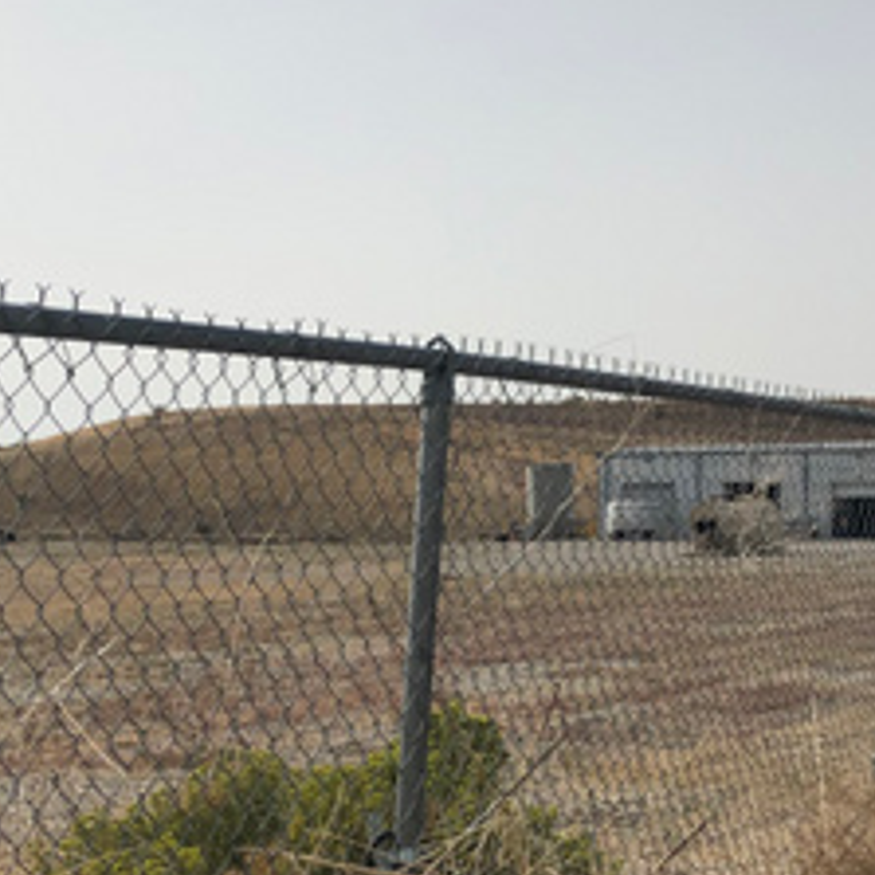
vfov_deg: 24.3
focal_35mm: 71
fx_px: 2030
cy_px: 447
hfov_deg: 24.3
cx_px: 345
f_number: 1.8
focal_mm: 3.99
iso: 25
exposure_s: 1/6098
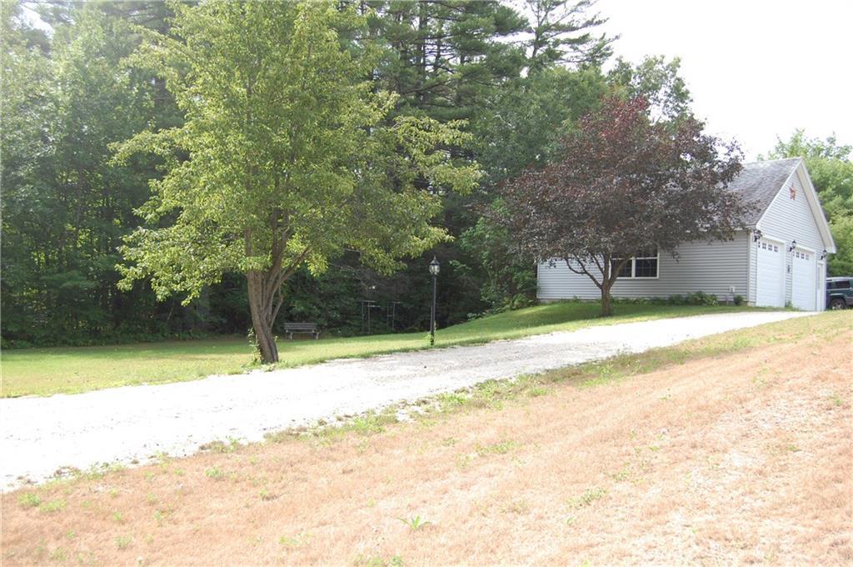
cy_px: 284
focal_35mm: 33
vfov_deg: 39.9
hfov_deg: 57.3
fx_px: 781
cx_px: 426
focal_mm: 22
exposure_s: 1/500
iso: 400
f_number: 5
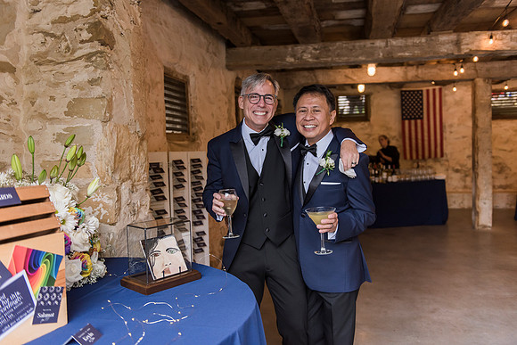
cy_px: 172
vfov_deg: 41.1
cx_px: 258
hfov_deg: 58.7
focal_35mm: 32
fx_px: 460
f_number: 2.8
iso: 800
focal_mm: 32
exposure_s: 1/500
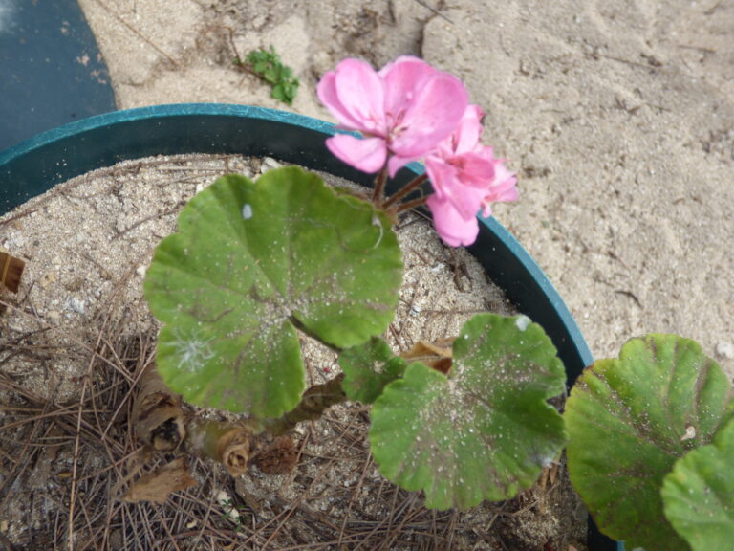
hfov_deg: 55.4
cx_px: 367
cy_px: 276
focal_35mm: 33
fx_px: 700
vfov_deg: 42.9
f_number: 3.4
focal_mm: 5.97
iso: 100
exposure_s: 1/200
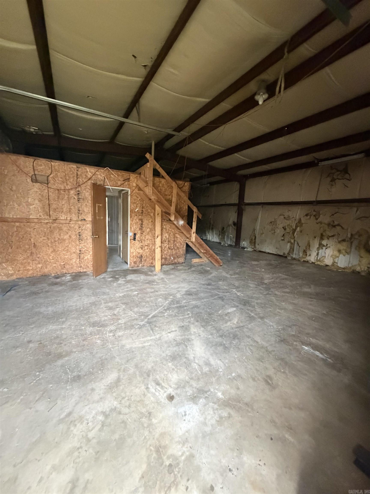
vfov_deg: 102.1
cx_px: 185
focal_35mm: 14
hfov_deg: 85.7
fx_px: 200
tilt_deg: -8.2
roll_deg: -3.8
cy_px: 247
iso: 1250
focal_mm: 2.22
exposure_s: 1/60
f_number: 2.2
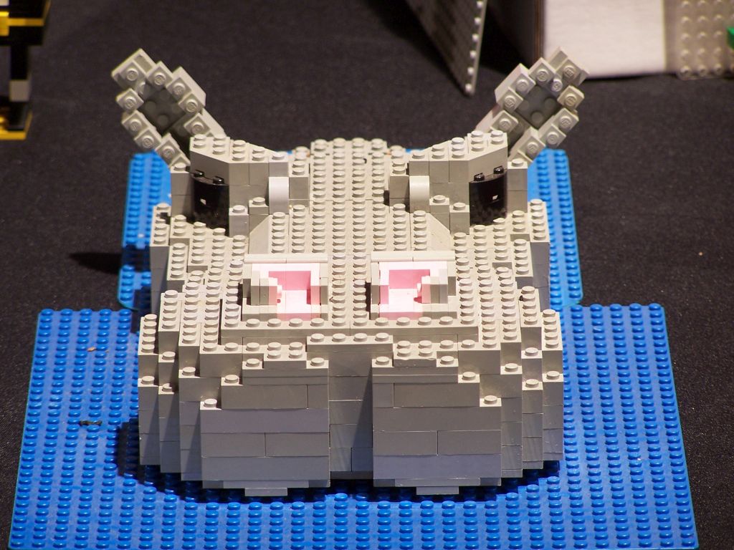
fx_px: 5683
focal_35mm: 268
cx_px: 367
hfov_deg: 7.4
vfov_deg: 5.5
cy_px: 275
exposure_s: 1/3
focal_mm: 44.4
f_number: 3.6
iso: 80
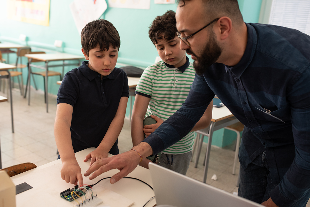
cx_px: 155
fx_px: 301
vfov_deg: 37.9
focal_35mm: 35
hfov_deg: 54.4
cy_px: 104
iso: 500
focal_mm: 35
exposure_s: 1/320
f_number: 3.5
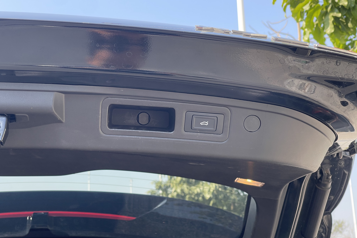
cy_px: 114
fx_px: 664
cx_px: 179
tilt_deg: +16.1
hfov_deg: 30.1
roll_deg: +2.2
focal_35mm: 67
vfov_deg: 20.3
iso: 20
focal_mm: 7.5
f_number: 2.2
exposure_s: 1/170
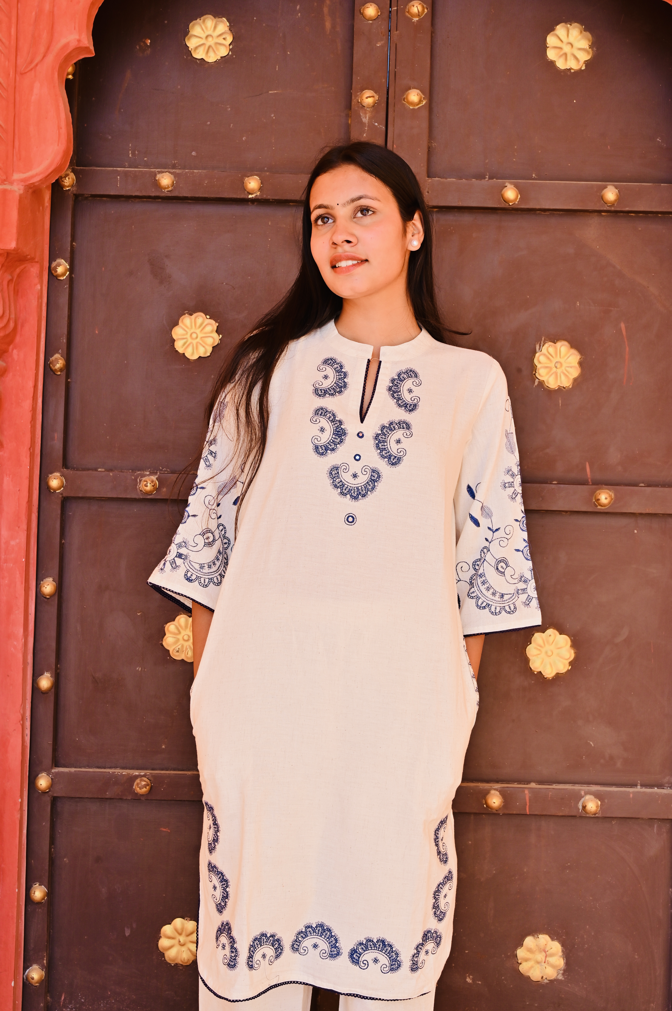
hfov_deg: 31.1
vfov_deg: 45.5
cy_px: 506
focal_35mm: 43
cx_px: 336
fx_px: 1206
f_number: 9
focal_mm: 43
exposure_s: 1/125
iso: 160
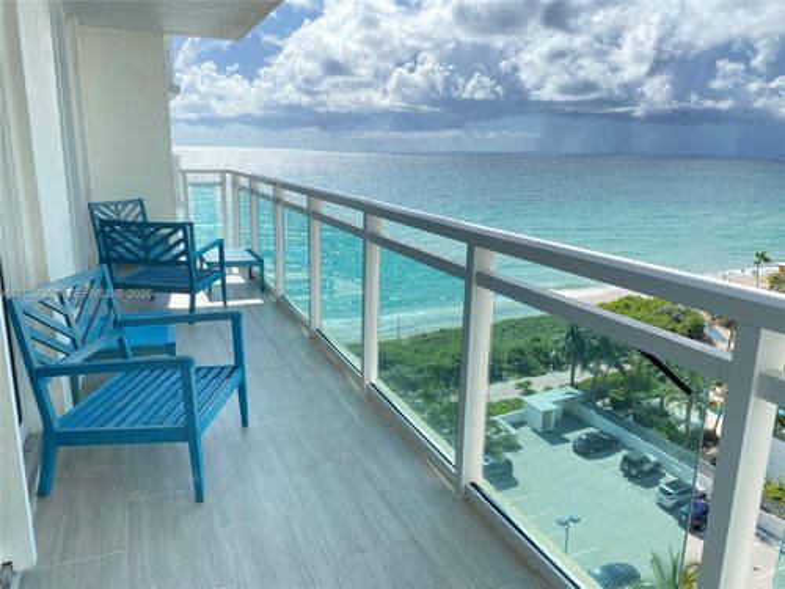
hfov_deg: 67.3
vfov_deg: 53.1
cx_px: 392
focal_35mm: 26
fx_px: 590
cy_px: 294
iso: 32
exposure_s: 1/1346
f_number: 1.8
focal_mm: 4.25
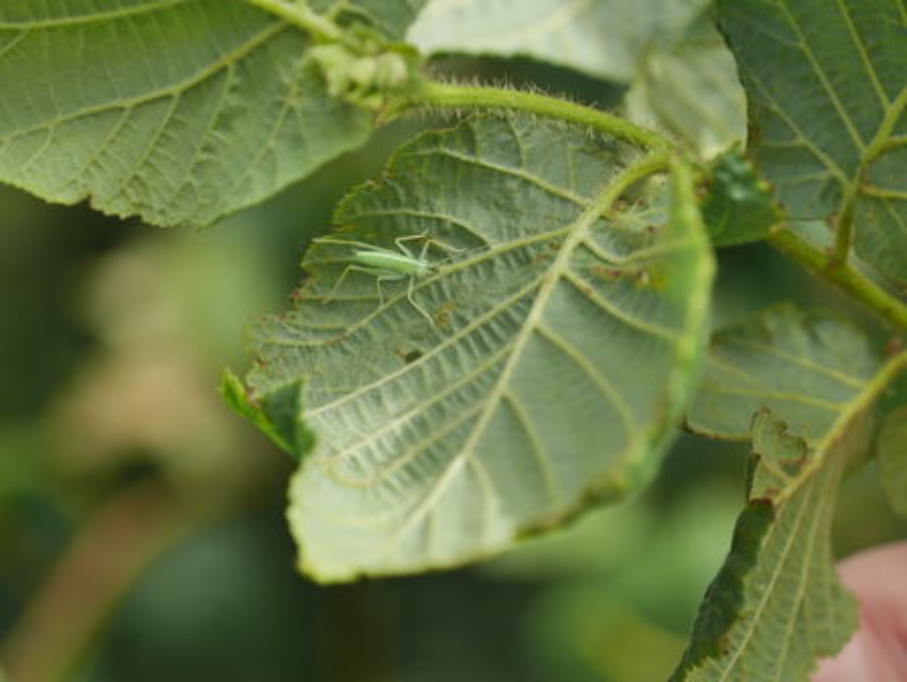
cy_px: 341
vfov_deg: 12.4
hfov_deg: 16.4
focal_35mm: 120
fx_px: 3147
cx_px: 454
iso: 200
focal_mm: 60
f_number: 4
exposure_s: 1/500
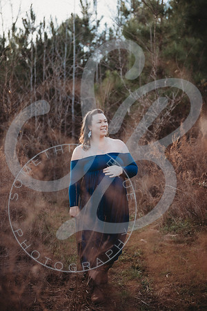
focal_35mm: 70
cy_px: 156
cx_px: 104
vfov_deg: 28.8
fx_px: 604
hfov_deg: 19.5
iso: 100
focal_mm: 70
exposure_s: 1/160
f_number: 2.8
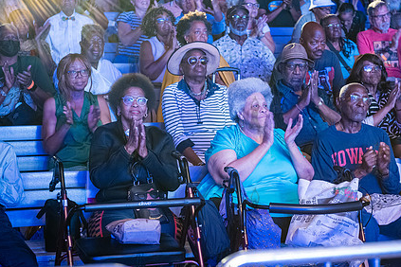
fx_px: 947
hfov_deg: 23.8
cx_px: 254
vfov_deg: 16.1
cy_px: 112
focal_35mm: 85
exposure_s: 1/50
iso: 10000
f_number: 3.5
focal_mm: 62
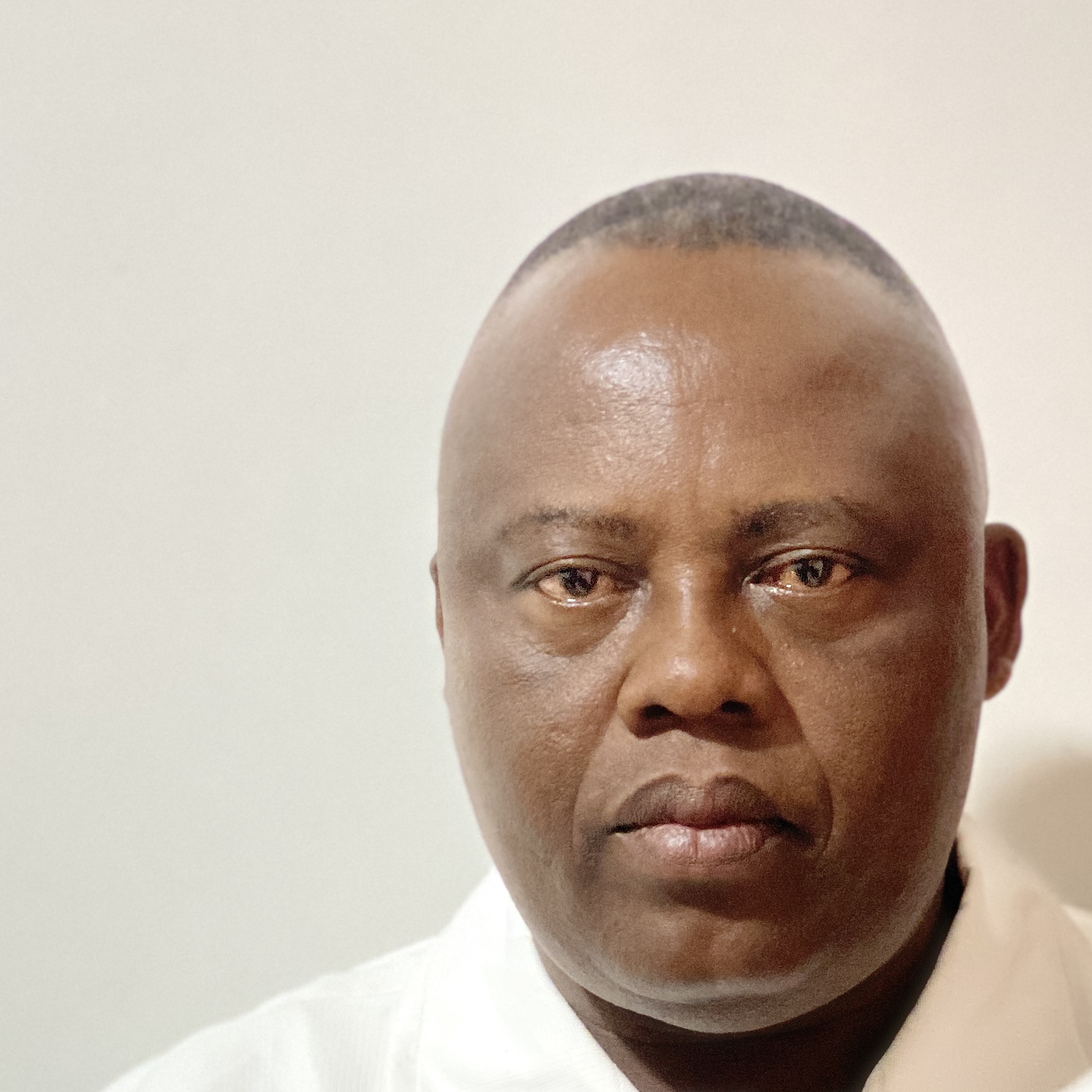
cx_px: 737
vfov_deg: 16.7
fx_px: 3712
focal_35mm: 104
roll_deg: +0.7
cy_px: 745
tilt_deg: -0.8
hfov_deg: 16.7
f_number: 2
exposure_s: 1/33
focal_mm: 6
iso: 250
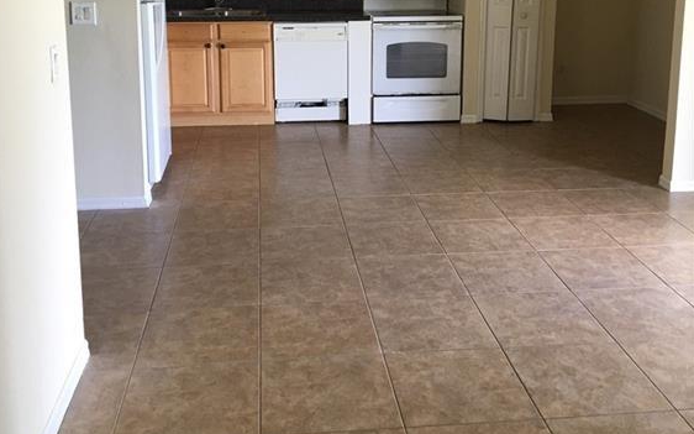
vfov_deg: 29.9
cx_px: 341
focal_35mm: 42
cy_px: 90
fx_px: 794
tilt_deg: -9.5
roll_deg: +0.0
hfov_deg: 47.2
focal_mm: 4.15
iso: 32
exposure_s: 1/15
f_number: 2.2
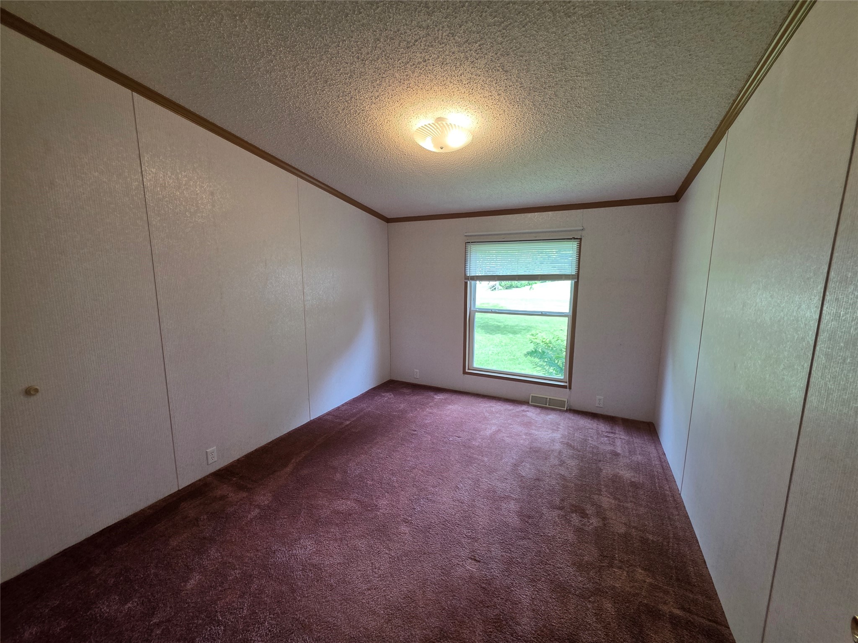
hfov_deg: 106.2
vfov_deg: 89.9
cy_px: 322
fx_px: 322
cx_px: 429
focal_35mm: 13
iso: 125
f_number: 1.9
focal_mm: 2.2
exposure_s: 1/120
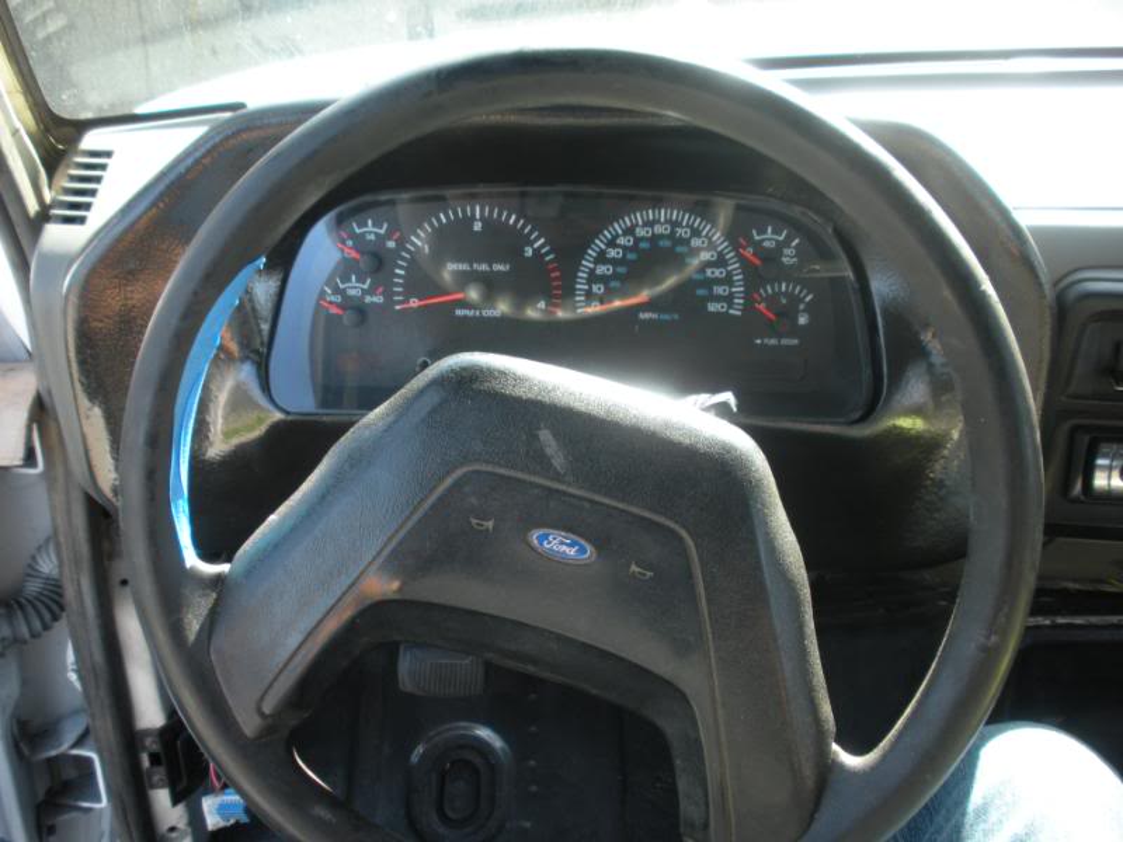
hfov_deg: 52.6
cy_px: 421
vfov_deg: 40.7
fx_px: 1135
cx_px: 562
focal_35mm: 35
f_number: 3.5
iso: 113
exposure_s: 1/65.2
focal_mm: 6.3
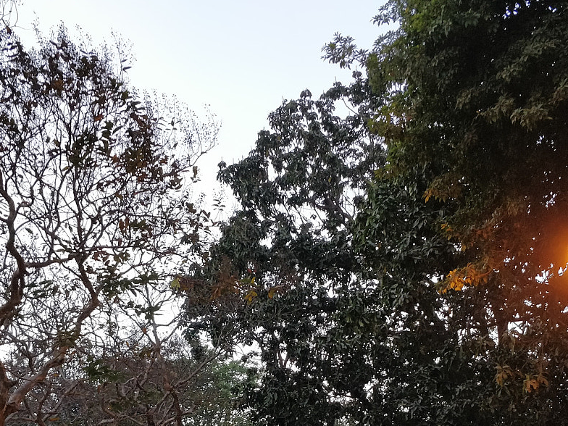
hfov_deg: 38.9
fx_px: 804
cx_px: 293
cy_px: 405
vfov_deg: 28.2
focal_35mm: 49
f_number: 1.7
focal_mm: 4.1
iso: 640
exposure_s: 1/50
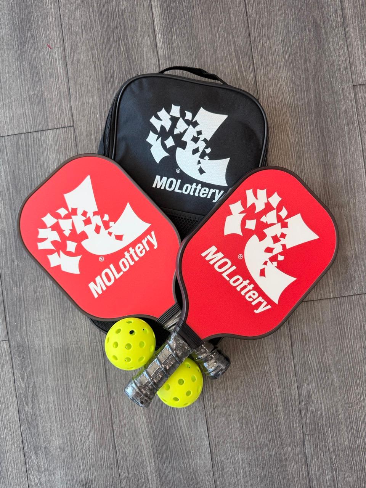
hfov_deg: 56.8
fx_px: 338
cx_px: 183
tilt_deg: -89.2
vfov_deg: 71.6
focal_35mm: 24
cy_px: 244
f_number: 1.78
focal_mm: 6.76
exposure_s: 1/120
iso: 80
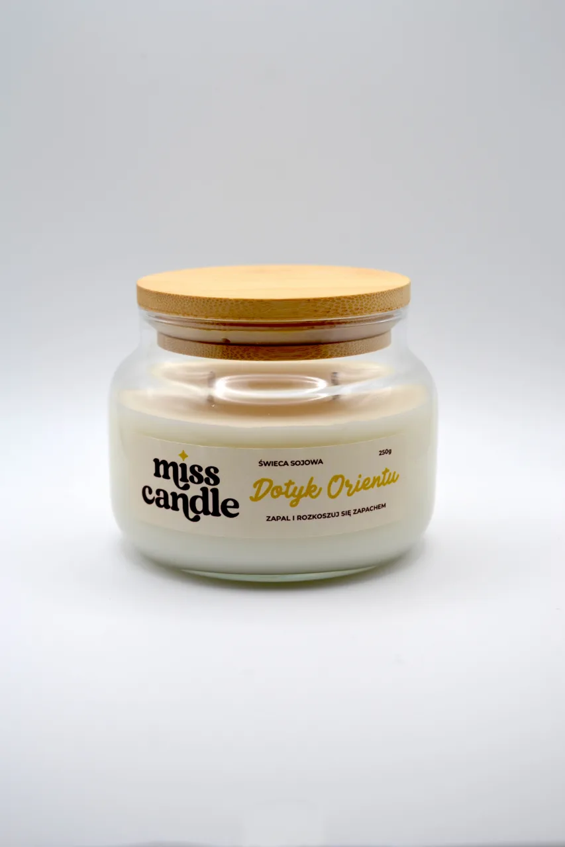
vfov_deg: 35.1
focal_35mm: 57
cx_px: 282
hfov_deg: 23.8
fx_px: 1342
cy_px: 424
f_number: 5.6
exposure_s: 1/60
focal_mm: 38
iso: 100
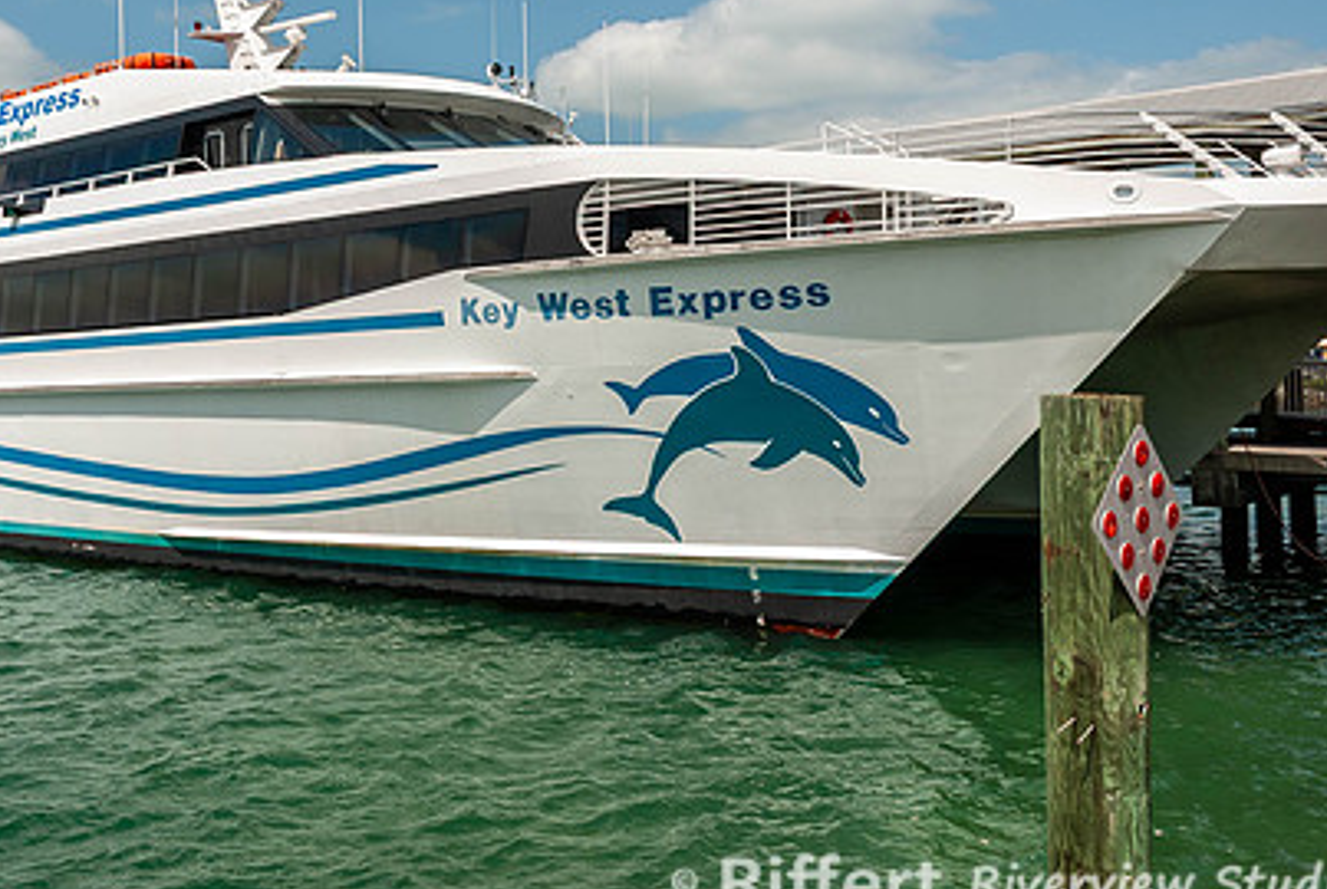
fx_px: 1477
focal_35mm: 40
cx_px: 451
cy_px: 303
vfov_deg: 33.2
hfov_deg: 47.7
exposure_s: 1/320
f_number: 9
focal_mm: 18
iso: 100
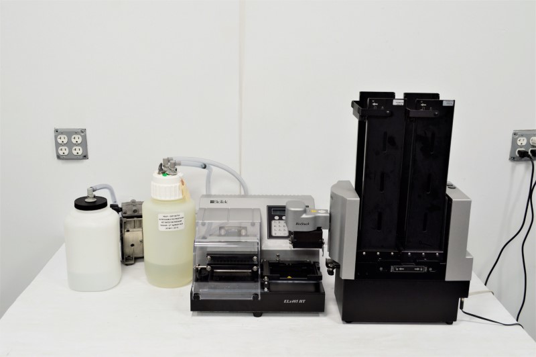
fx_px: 580
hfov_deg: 49.6
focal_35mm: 39
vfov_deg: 34.2
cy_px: 178
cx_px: 268
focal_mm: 26
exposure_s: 1/125
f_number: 5.6
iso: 280
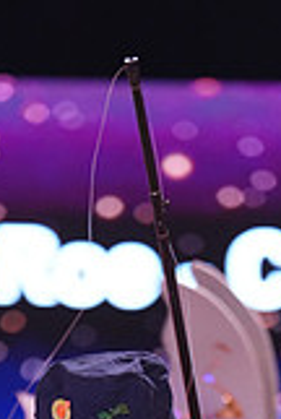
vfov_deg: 3.0
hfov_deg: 2.0
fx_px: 7997
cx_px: 157
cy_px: 710
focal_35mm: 686
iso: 1000
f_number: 2.8
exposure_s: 1/250
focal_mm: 191
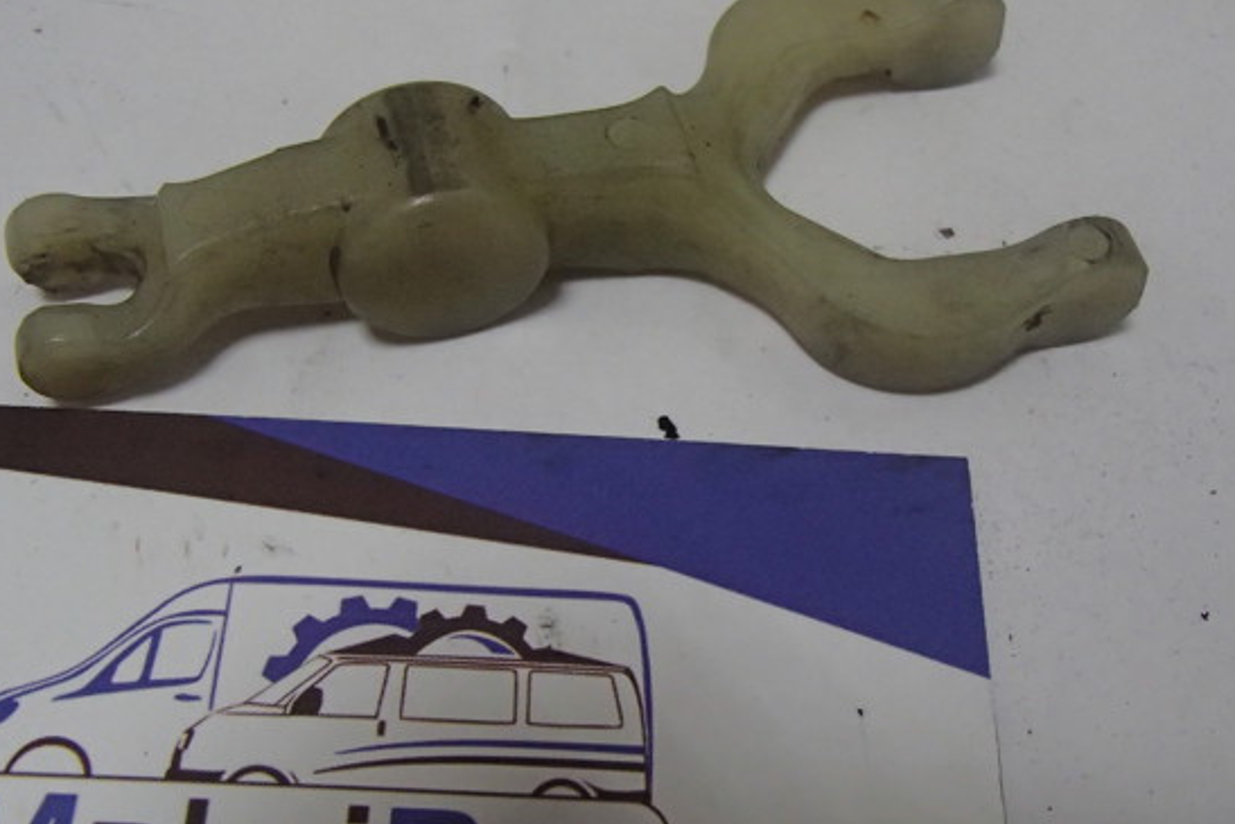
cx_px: 623
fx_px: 1544
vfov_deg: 29.8
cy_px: 498
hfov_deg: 43.6
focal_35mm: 45
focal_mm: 6.64
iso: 800
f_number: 4.7
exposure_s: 1/100
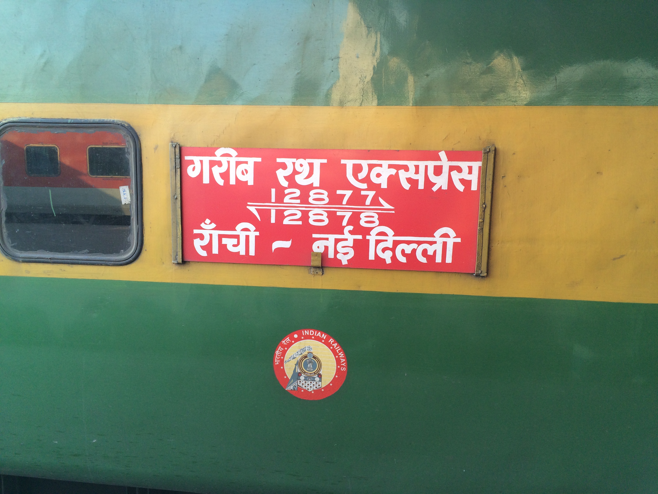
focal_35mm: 29
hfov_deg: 61.7
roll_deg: -0.9
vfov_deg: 48.2
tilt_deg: -8.7
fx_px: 551
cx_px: 329
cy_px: 247
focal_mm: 4.15
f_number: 2.2
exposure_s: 1/100
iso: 64
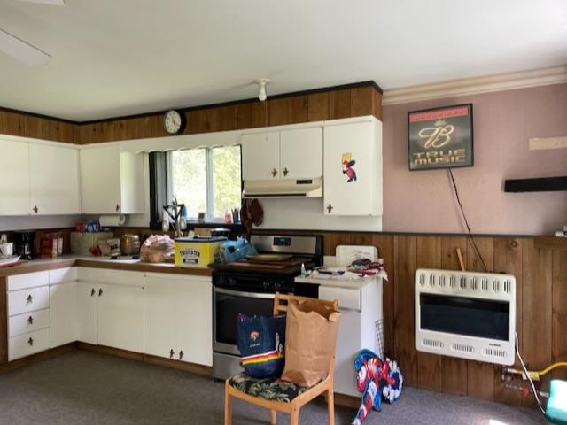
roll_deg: +0.4
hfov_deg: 67.3
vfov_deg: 53.1
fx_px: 426
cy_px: 212
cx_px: 284
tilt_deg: -1.5
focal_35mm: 26
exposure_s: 1/121
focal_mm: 4.2
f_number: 1.6
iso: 125
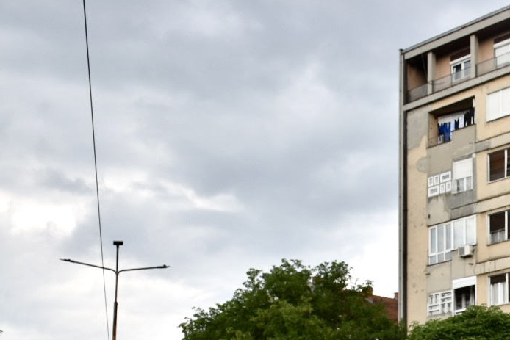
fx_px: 1091
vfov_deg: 17.1
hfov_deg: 24.6
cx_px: 557
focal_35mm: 77
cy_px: 374
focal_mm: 22
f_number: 4
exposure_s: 1/250
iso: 100
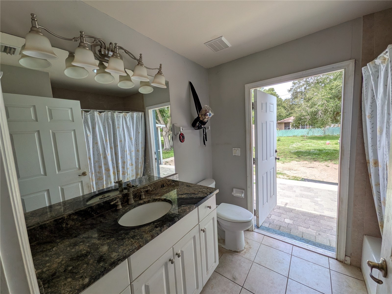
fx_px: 159
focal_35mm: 14
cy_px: 147
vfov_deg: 85.7
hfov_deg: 102.1
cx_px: 196
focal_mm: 1.85
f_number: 2.2
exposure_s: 1/556
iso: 45
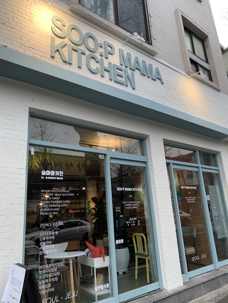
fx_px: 228
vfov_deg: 67.3
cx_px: 114
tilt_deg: +18.4
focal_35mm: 26
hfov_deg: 53.1
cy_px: 152
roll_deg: +3.6
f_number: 1.8
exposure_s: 1/165
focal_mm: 4.25
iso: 25
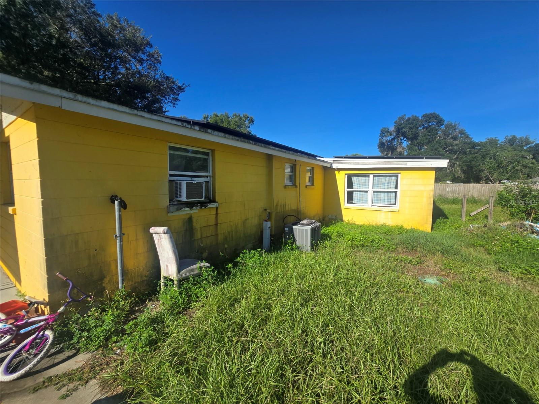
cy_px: 202
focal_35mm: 13
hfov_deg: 106.2
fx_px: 202
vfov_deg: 89.9
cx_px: 270
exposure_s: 1/2180
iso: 50
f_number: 2.2
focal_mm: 2.2
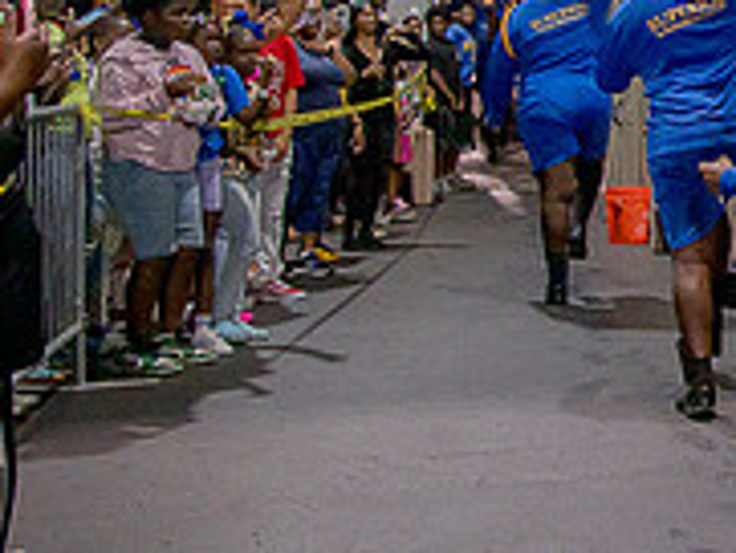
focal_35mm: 74
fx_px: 1574
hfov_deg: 22.5
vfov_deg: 19.5
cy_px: 37
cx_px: 1041
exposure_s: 1/200
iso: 2000
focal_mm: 24
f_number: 4
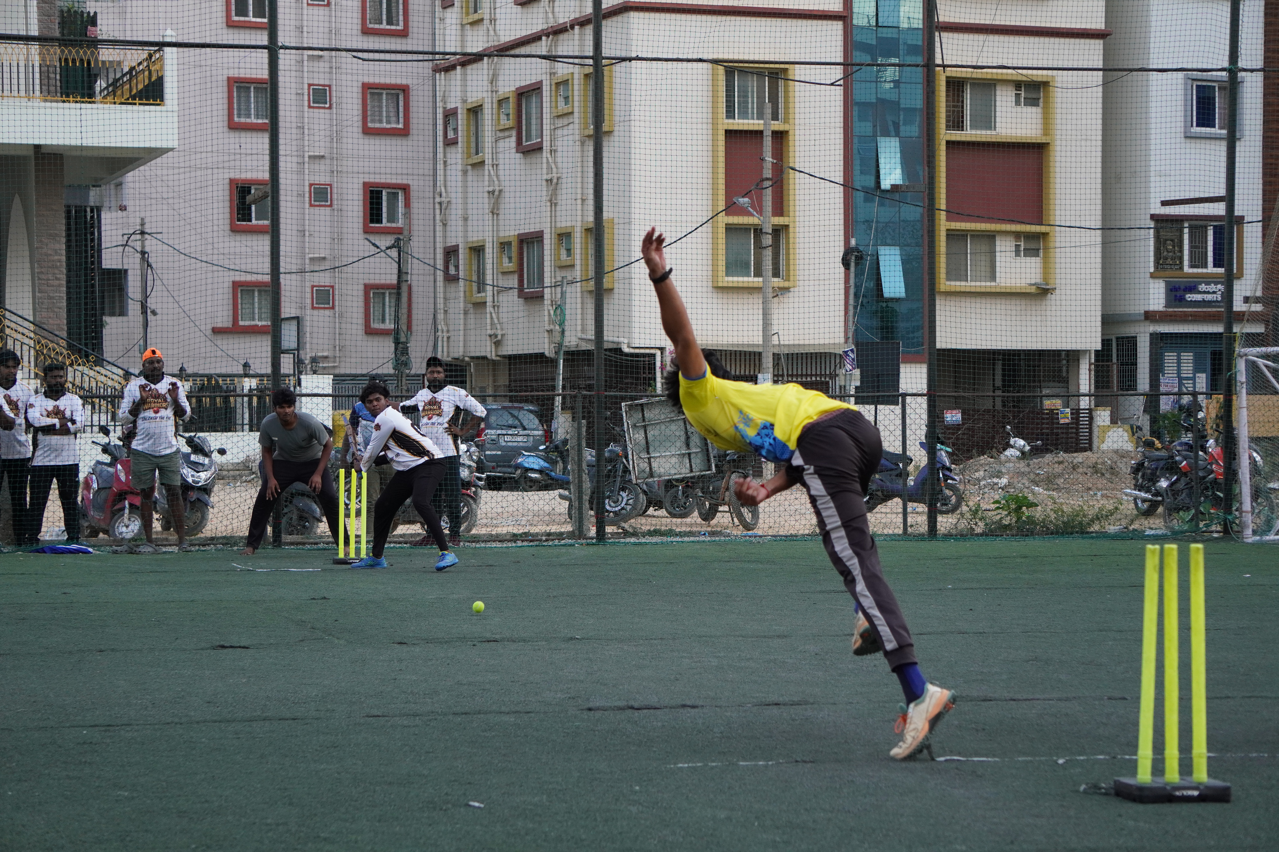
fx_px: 2931
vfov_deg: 16.6
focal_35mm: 82
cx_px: 640
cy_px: 426
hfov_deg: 24.6
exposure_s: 1/1000
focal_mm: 55
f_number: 4.5
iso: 800
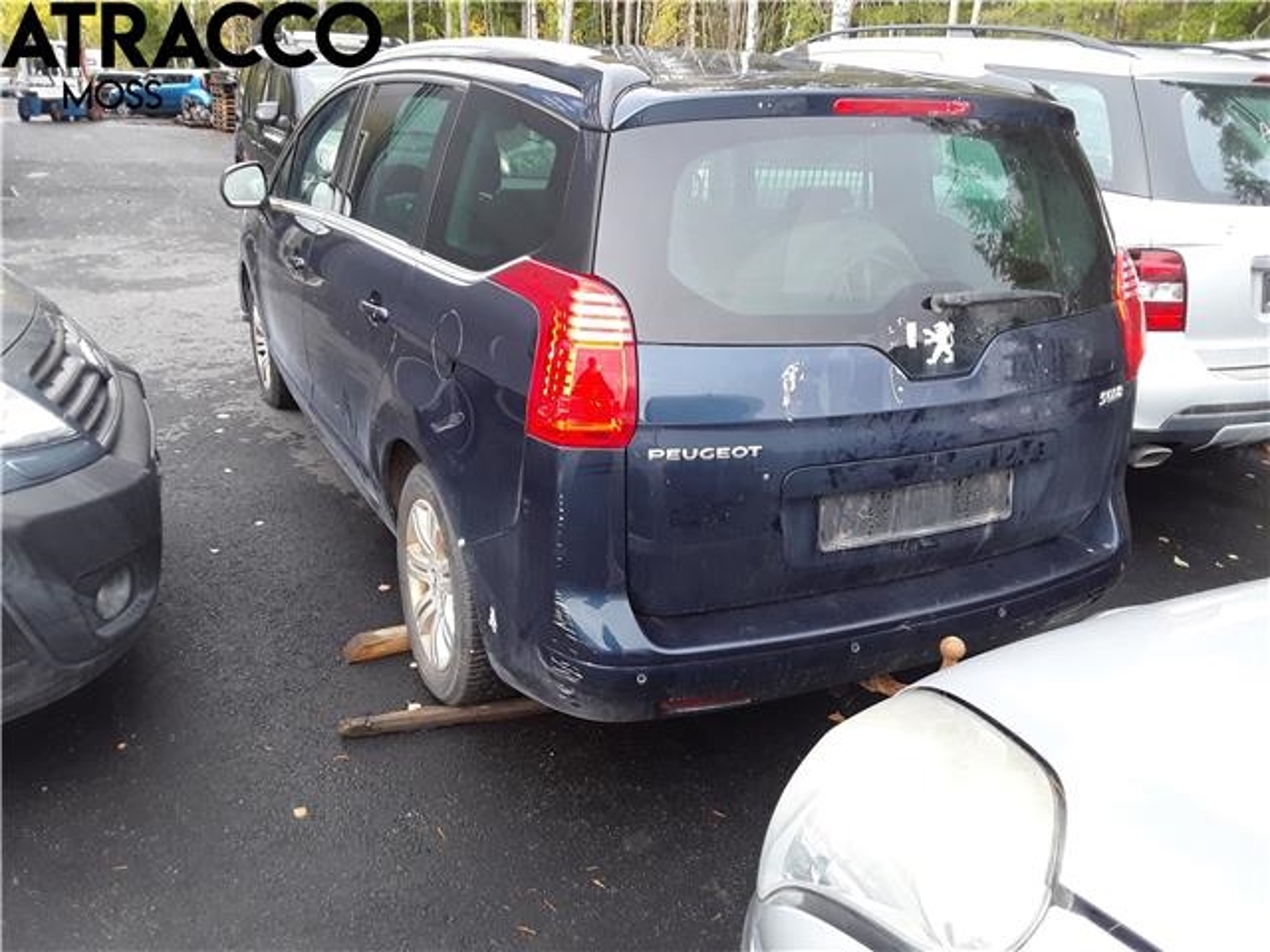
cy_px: 476
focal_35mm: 28
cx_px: 635
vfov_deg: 49.7
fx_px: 1027
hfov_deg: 63.4
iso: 40
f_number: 1.9
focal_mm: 2.91
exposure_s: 1/108
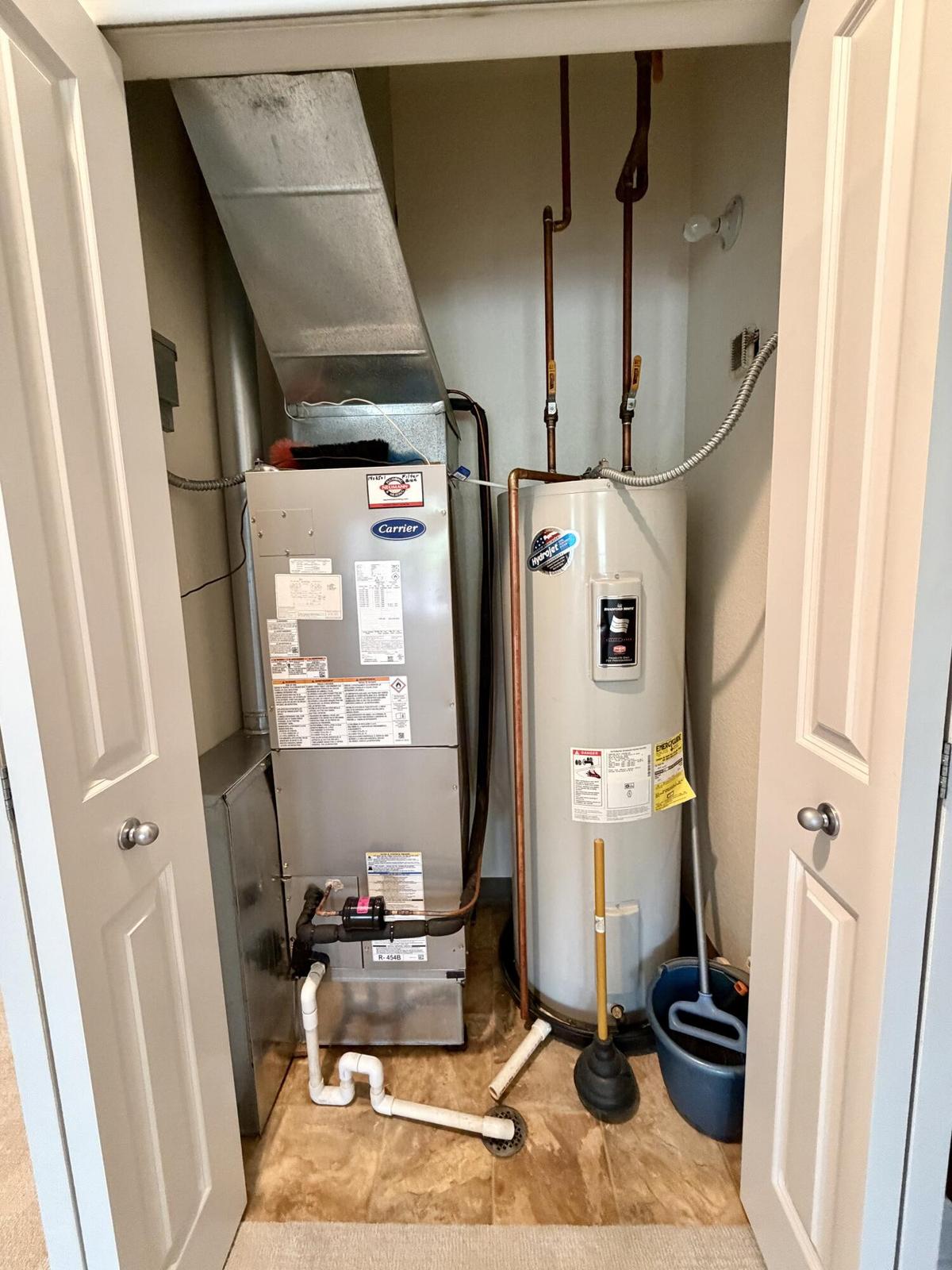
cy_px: 635
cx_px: 476
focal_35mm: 14
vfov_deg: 102.1
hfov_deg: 85.7
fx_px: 513
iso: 500
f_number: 2.2
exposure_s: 1/60
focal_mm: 2.22
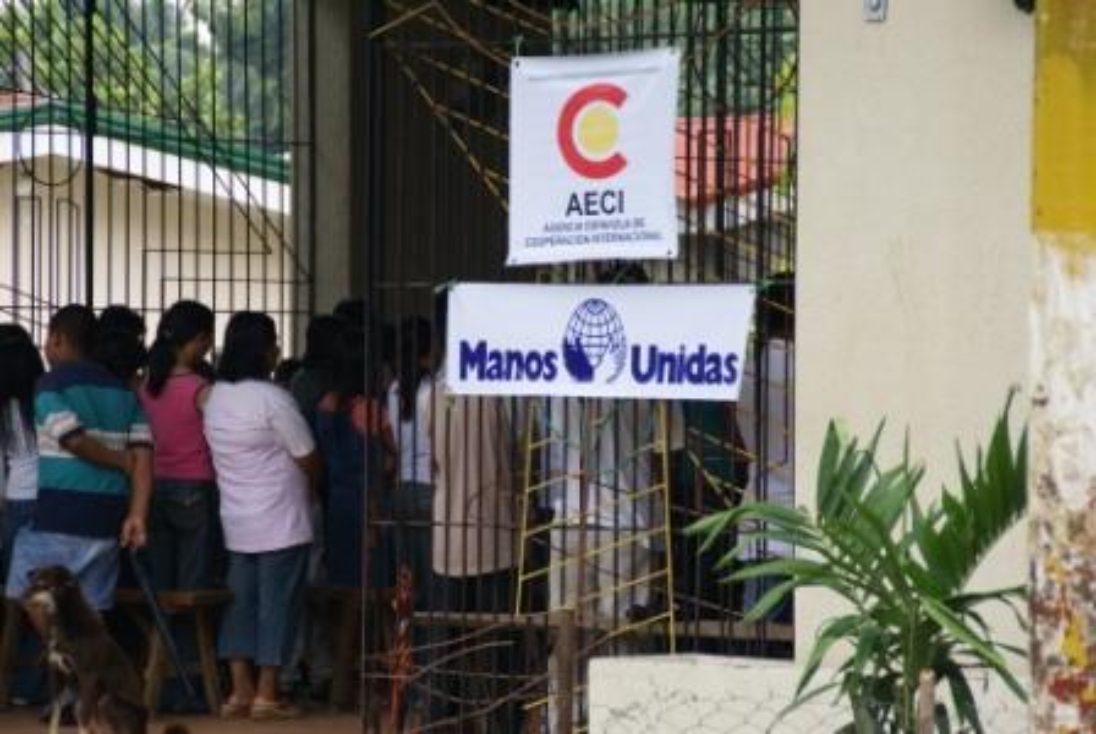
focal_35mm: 195
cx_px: 548
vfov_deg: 7.1
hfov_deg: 10.5
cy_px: 367
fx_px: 5944
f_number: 6.3
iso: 320
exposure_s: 1/200
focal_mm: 130
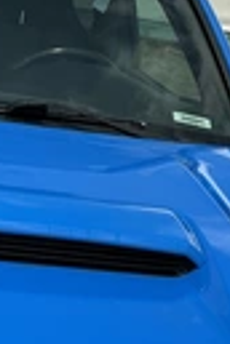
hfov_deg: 14.8
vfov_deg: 22.5
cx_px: -19
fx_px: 862
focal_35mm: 90
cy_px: 224
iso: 25
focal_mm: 3
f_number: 1.8
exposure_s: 1/2667
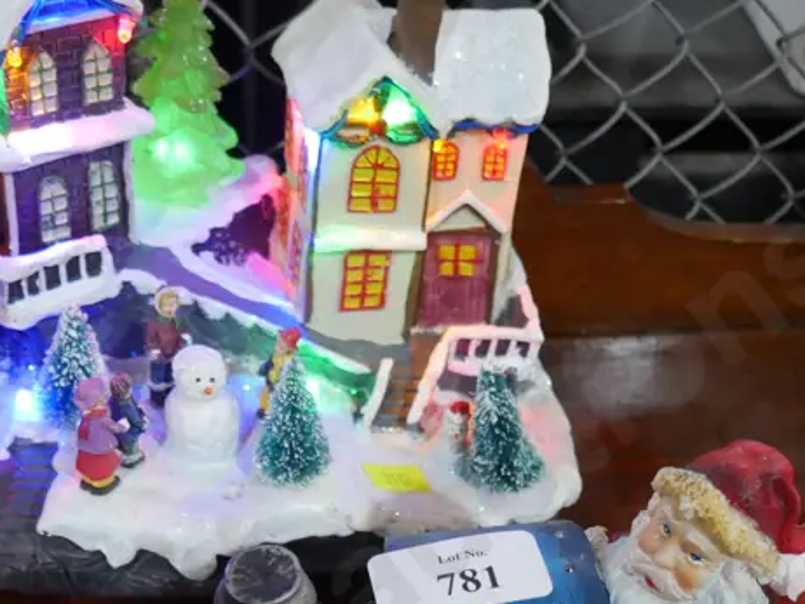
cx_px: 455
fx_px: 1443
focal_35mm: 62
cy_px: 525
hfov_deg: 31.1
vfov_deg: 23.2
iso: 640
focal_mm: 14
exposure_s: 1/60
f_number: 3.5
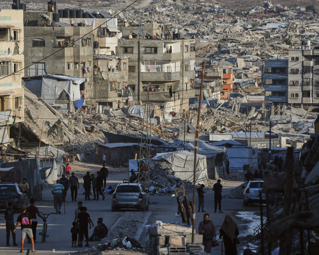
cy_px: 127
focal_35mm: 279
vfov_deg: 5.5
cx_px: 143
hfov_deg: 6.9
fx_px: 2634
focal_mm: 247
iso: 100
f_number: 5.6
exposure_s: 1/1250
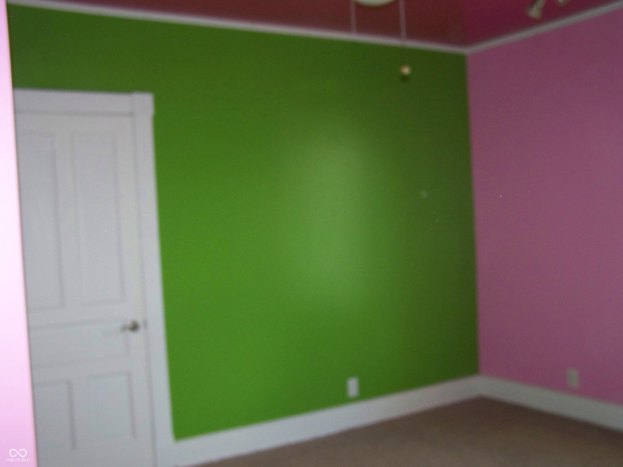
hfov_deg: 49.0
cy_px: 234
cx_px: 312
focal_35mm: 38
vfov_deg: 37.7
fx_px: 684
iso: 200
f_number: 2.8
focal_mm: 6.3
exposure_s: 1/30
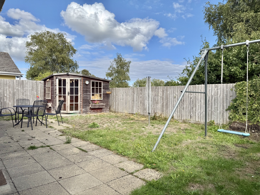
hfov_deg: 71.6
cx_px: 130
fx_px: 180
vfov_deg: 56.8
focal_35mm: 24
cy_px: 98
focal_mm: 6.76
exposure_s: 1/4167
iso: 80
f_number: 1.78
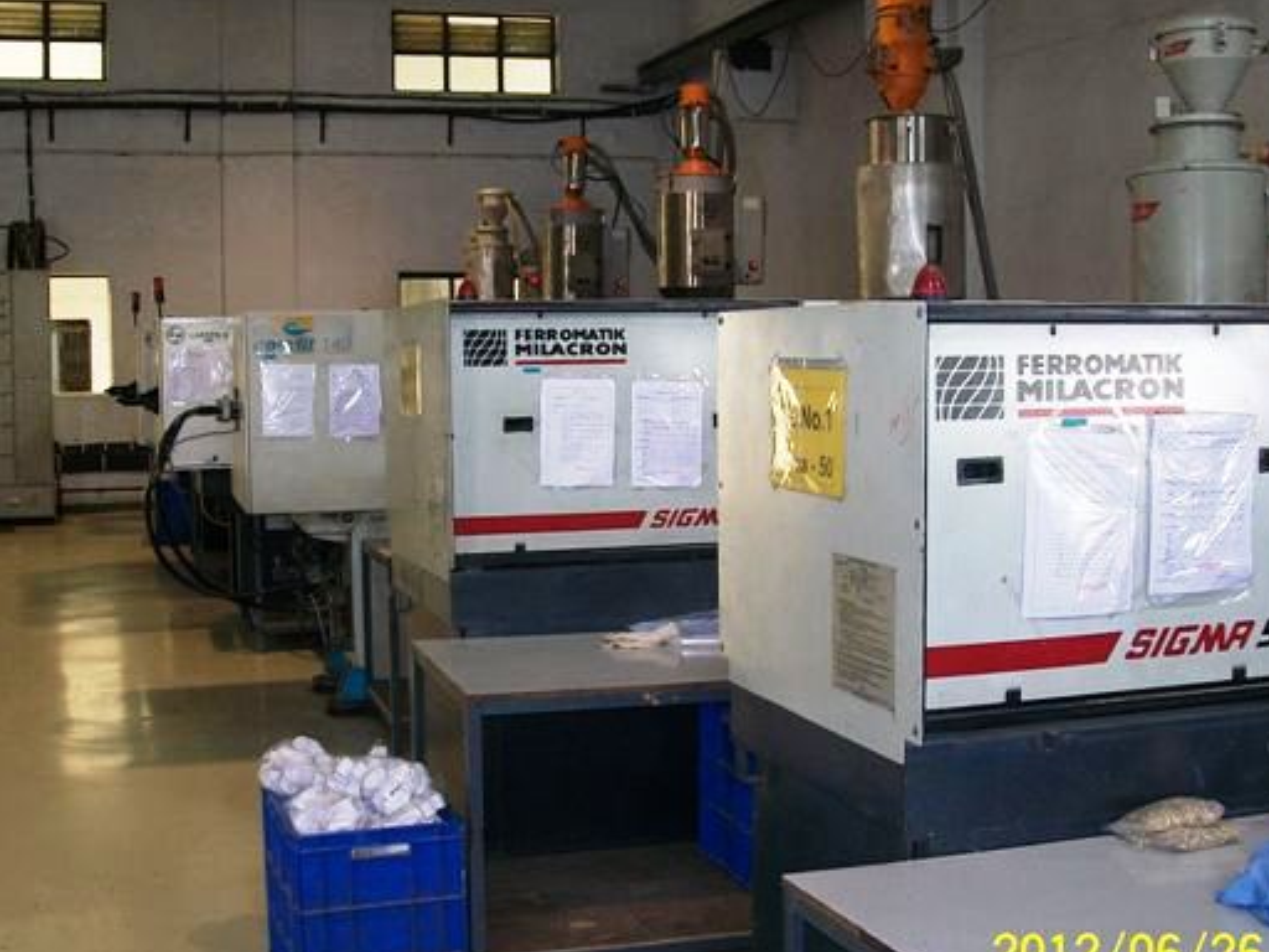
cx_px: 550
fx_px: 1650
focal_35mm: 45
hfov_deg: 42.0
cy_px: 493
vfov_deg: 32.2
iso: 80
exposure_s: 1/30
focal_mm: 6
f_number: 2.7
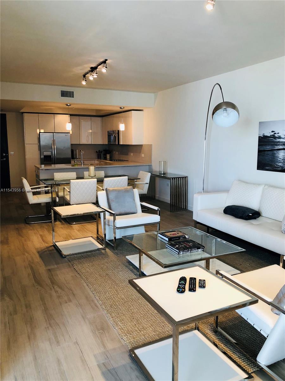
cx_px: 142
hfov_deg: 49.7
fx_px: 307
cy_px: 190
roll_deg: +0.9
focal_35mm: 28
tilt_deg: -9.1
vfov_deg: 63.4
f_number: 1.8
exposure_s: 1/30
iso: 32
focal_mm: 3.99
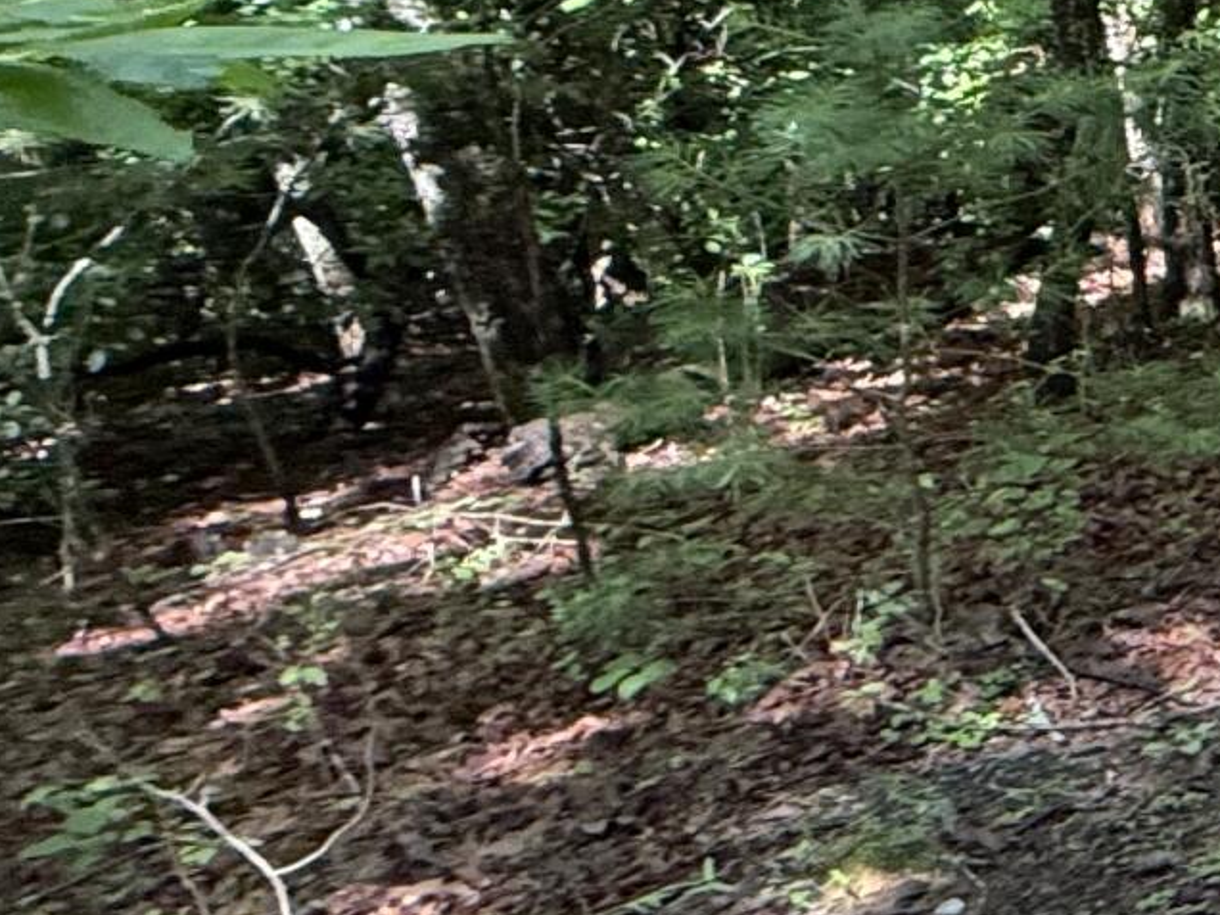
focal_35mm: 66
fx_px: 2326
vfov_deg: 21.9
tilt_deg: -13.5
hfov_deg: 15.8
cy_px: 138
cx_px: 2837
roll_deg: -5.4
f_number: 2.2
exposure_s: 1/99
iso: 200
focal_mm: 2.22
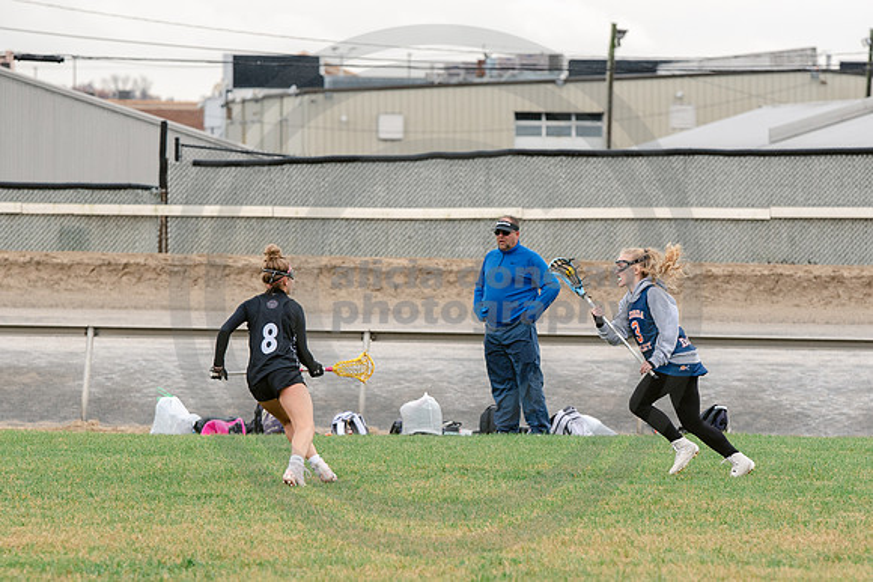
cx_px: 522
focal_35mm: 269
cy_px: 427
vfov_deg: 5.1
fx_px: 6517
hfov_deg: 7.7
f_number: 4.5
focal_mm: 155
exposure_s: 1/1250
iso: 400
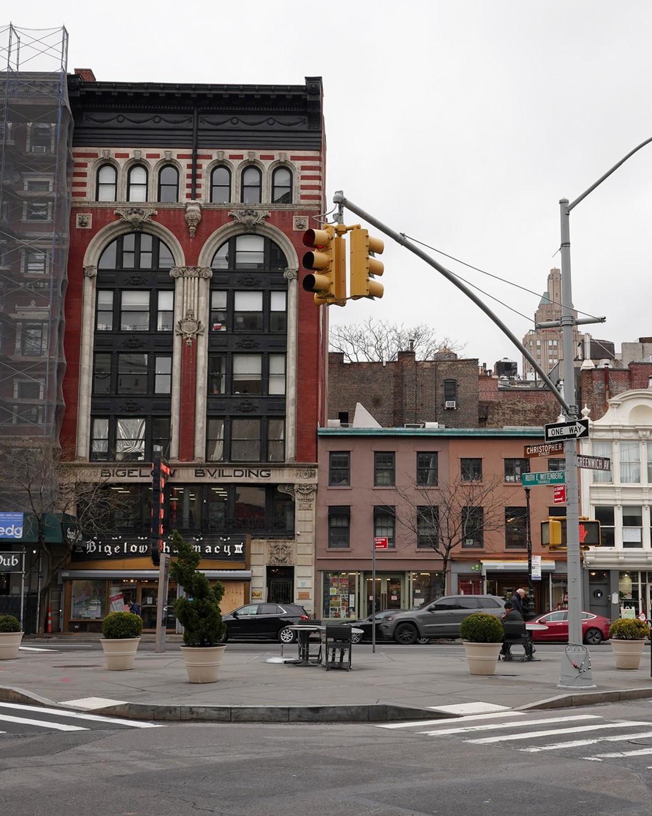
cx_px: 400
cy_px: 407
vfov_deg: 39.5
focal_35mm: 47
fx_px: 1134
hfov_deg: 32.0
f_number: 13
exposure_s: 1/100
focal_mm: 33
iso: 400
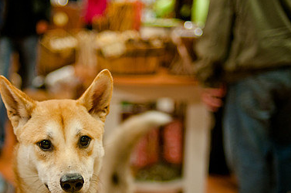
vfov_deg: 16.8
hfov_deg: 25.1
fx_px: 652
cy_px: 128
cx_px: 102
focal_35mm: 81
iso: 640
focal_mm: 35
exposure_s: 1/160
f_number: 2
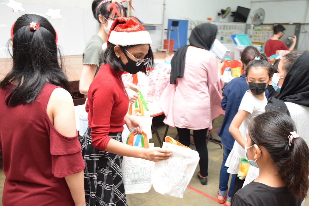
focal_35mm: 34
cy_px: 103
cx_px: 154
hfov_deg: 55.1
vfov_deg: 38.4
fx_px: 296
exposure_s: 1/60
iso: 1250
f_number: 3.8
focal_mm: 23
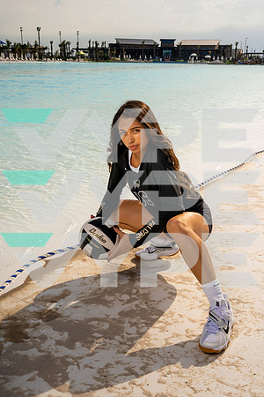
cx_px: 132
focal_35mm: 37
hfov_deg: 35.9
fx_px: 407
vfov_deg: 51.9
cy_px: 198
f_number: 13
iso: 250
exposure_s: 1/250
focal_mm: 37
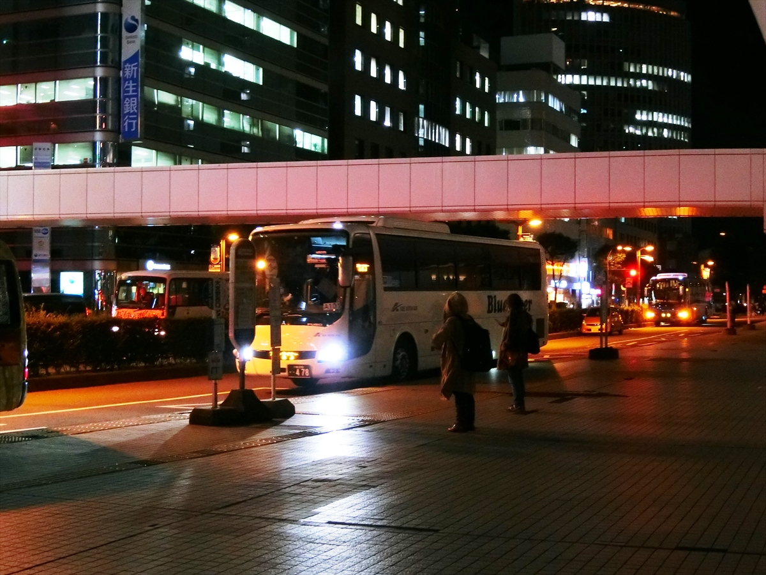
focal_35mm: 53
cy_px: 288
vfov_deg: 27.5
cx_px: 383
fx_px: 1173
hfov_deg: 36.2
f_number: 4.5
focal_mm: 11.4
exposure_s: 1/15
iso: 1600
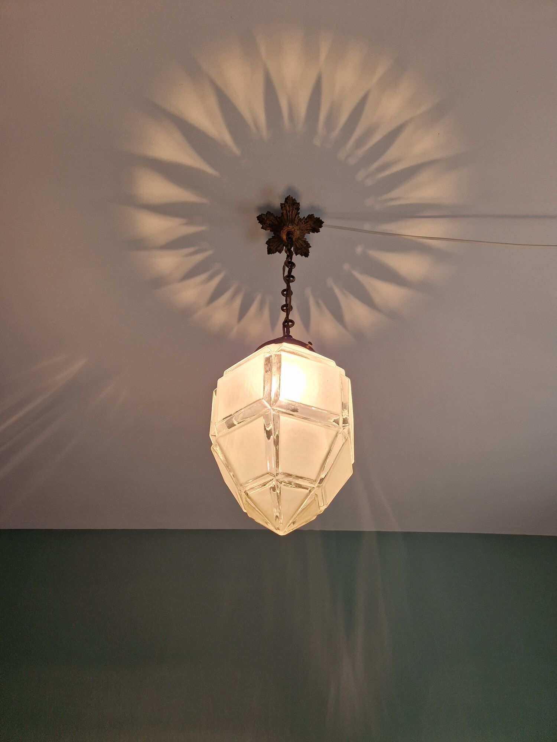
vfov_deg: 73.9
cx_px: 278
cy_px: 371
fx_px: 493
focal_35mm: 23
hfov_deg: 58.9
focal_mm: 5.4
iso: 50
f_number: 1.8
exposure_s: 1/100
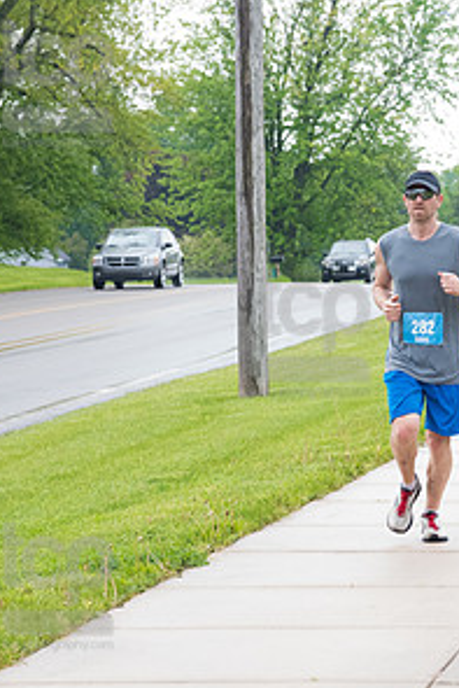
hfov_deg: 7.5
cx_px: 315
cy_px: 334
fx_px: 3496
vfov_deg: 11.2
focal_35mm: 183
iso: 4000
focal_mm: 120
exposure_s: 1/500
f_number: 6.3
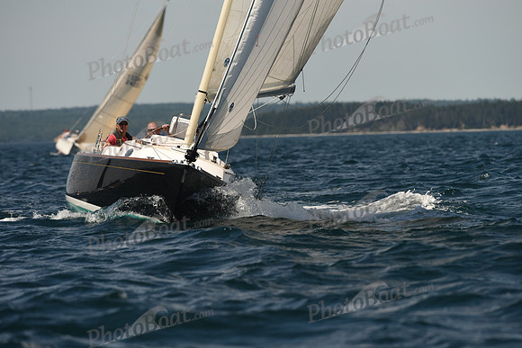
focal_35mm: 400
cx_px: 261
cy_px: 174
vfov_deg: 3.4
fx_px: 5801
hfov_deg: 5.2
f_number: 7.1
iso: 250
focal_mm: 400
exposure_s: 1/1000
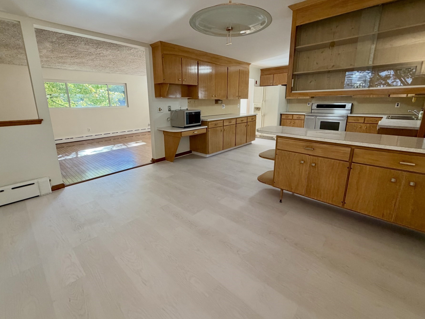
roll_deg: +1.1
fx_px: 196
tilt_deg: -12.5
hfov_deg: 94.5
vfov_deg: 77.9
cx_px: 206
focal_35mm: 16
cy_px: 145
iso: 320
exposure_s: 1/99
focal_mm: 2.22
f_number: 2.2
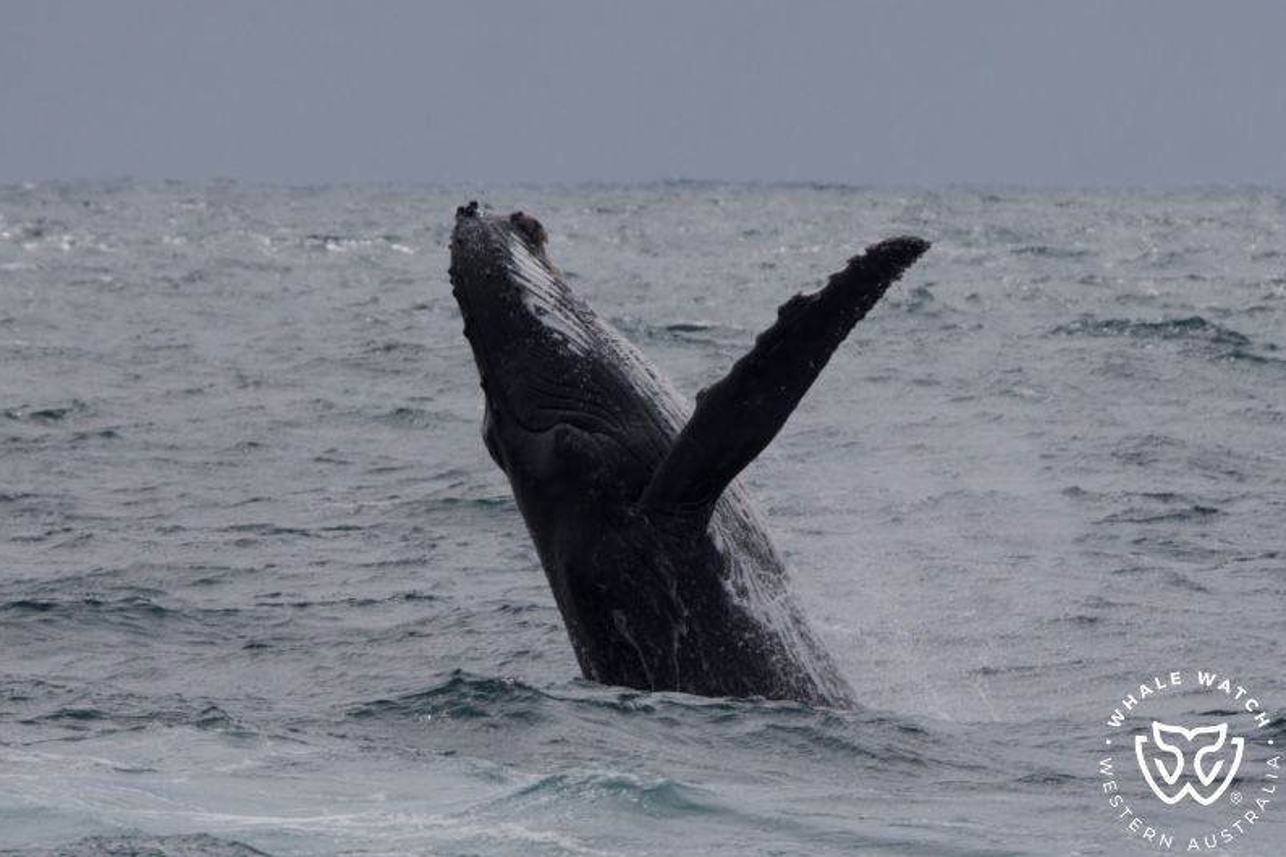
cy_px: 428
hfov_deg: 5.6
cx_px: 644
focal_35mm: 367
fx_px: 13109
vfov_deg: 3.7
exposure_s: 1/3200
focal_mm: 365
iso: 320
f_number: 7.1
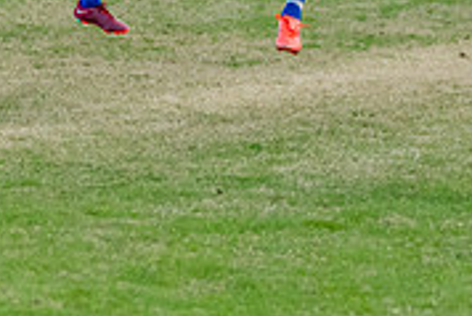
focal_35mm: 875
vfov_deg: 1.6
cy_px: -211
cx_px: 373
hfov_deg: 2.4
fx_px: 11481
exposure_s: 1/1600
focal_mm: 240
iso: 3600
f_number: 5.3
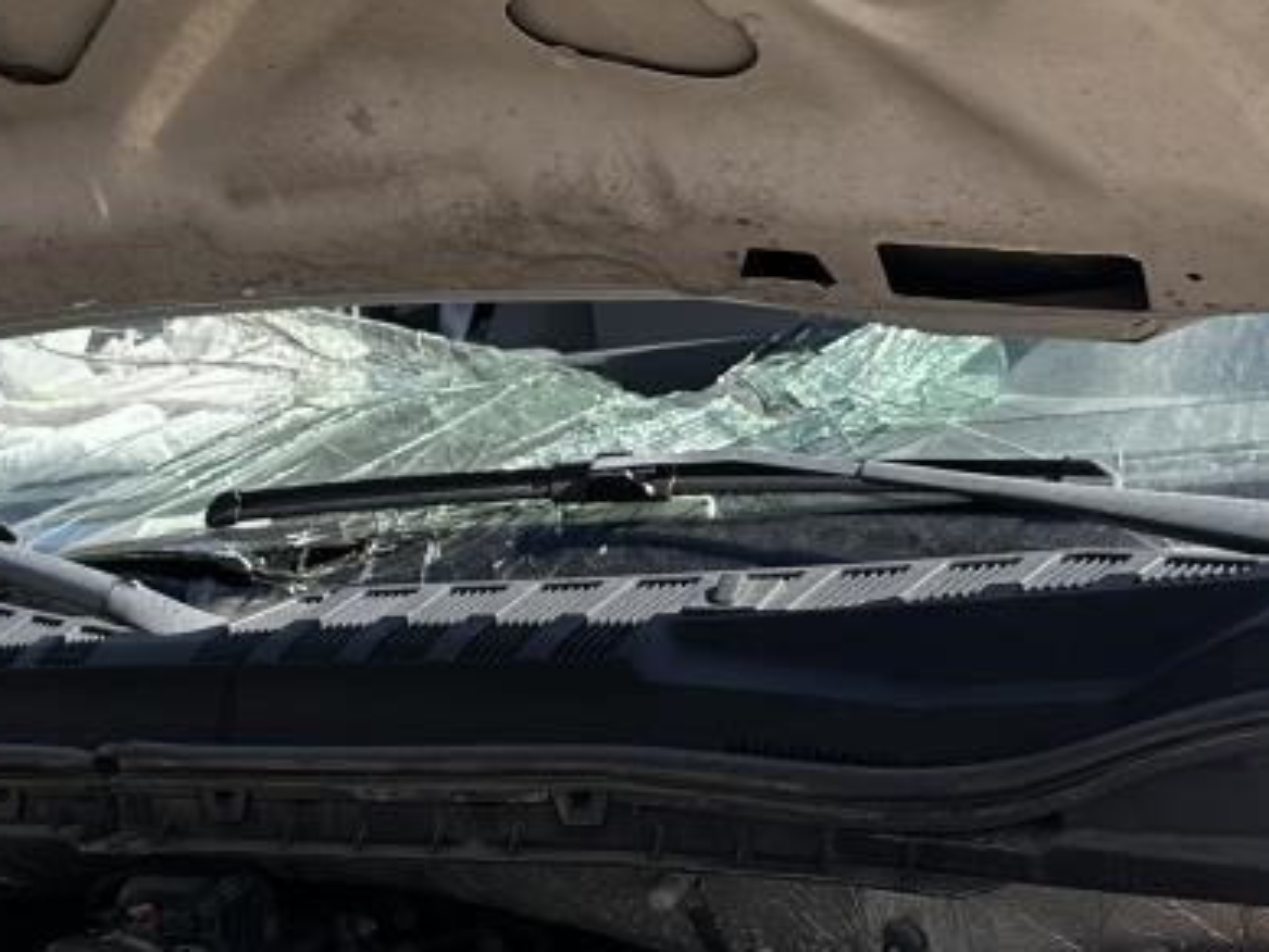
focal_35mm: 79
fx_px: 2897
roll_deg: +0.2
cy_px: 825
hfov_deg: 24.3
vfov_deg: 18.4
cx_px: 268
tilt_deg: -15.8
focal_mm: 6.86
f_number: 1.78
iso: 80
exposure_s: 1/1227
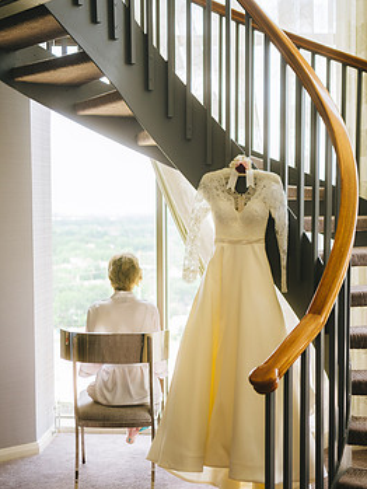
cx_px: 209
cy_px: 270
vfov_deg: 33.7
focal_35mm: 57
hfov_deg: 25.7
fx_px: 805
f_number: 2.8
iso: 400
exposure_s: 1/200
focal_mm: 46
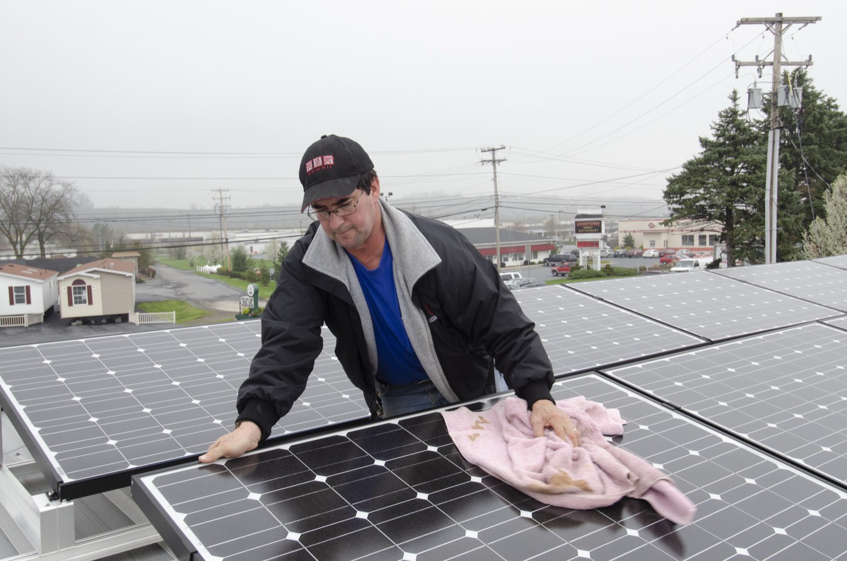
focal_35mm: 33
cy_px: 280
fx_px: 775
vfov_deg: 39.8
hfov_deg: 57.3
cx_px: 424
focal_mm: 22
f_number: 8
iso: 200
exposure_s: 1/250
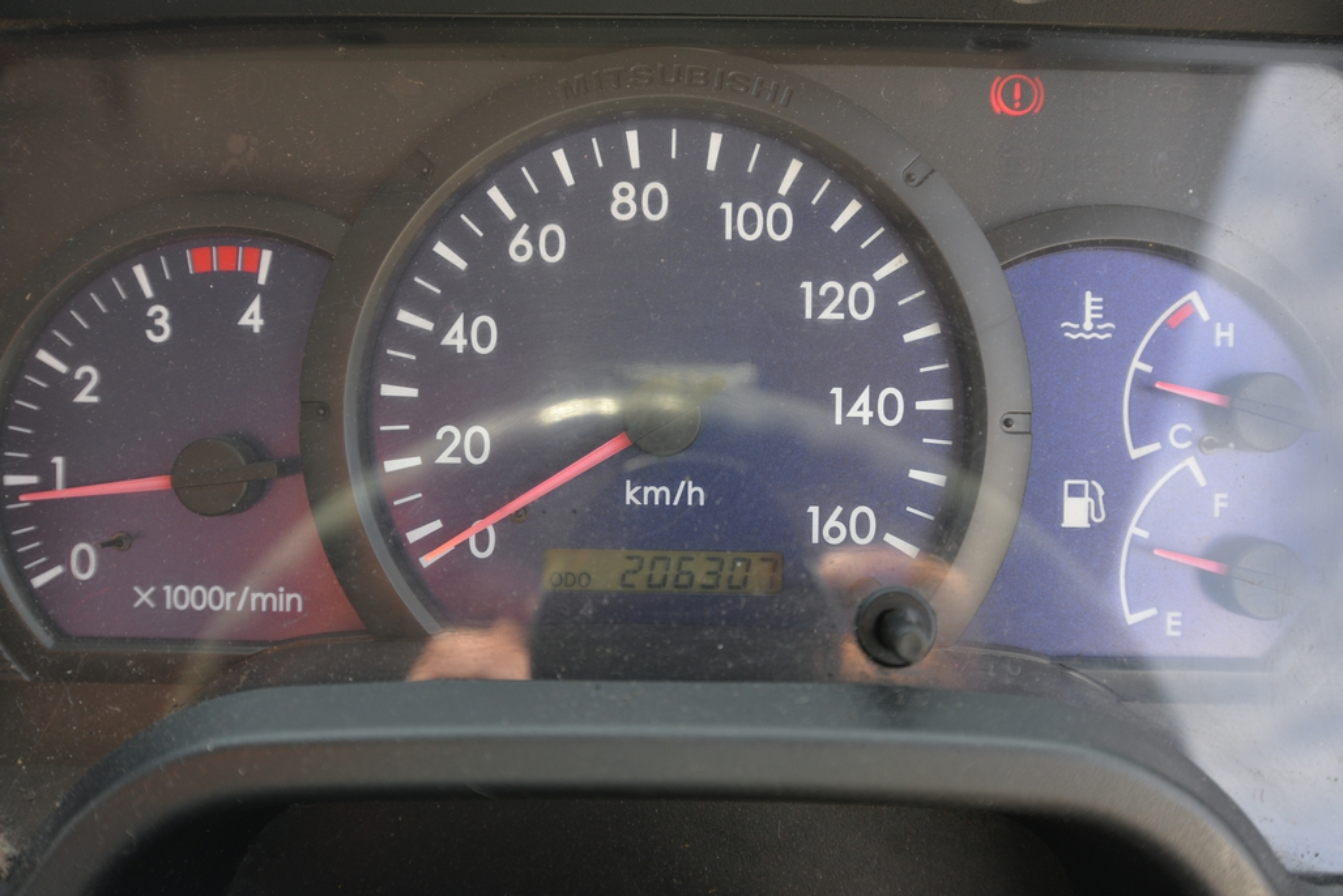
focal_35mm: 35
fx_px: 1306
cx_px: 672
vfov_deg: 37.9
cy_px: 448
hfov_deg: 54.4
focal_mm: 35
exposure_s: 1/125
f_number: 5.6
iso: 280
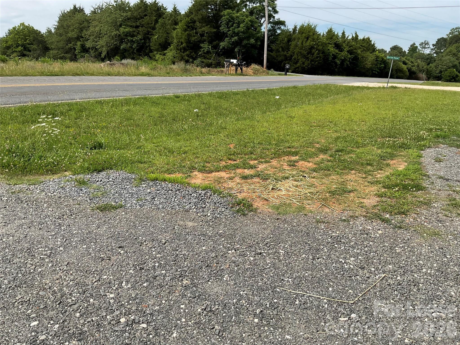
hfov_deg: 61.7
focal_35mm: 29
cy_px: 172
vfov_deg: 48.2
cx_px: 230
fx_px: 385
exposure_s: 1/1626
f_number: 1.8
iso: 16
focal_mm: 3
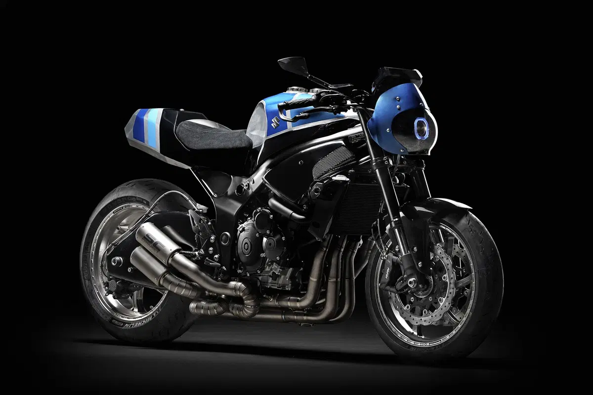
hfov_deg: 10.3
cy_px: 198
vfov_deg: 6.9
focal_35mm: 200
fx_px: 3294
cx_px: 296
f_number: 10
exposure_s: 1/125
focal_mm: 200
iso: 200
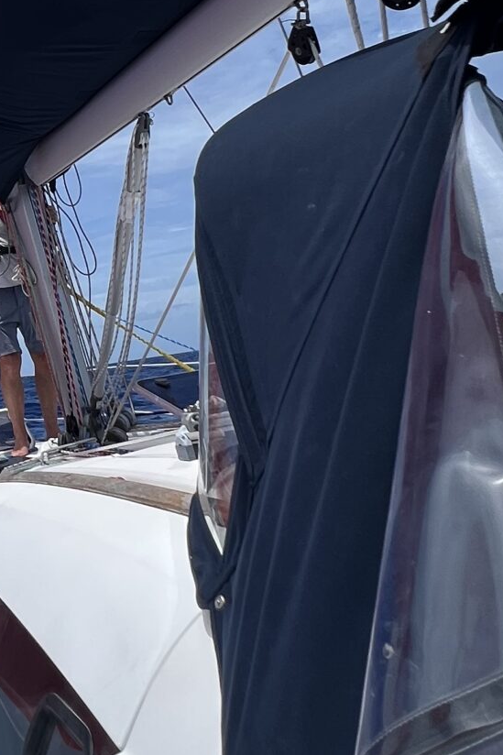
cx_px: -321
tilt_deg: +21.7
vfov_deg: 42.2
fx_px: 881
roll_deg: +9.5
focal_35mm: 42
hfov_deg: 23.1
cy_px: 61
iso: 32
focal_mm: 1.57
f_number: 1.8
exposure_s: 1/1876
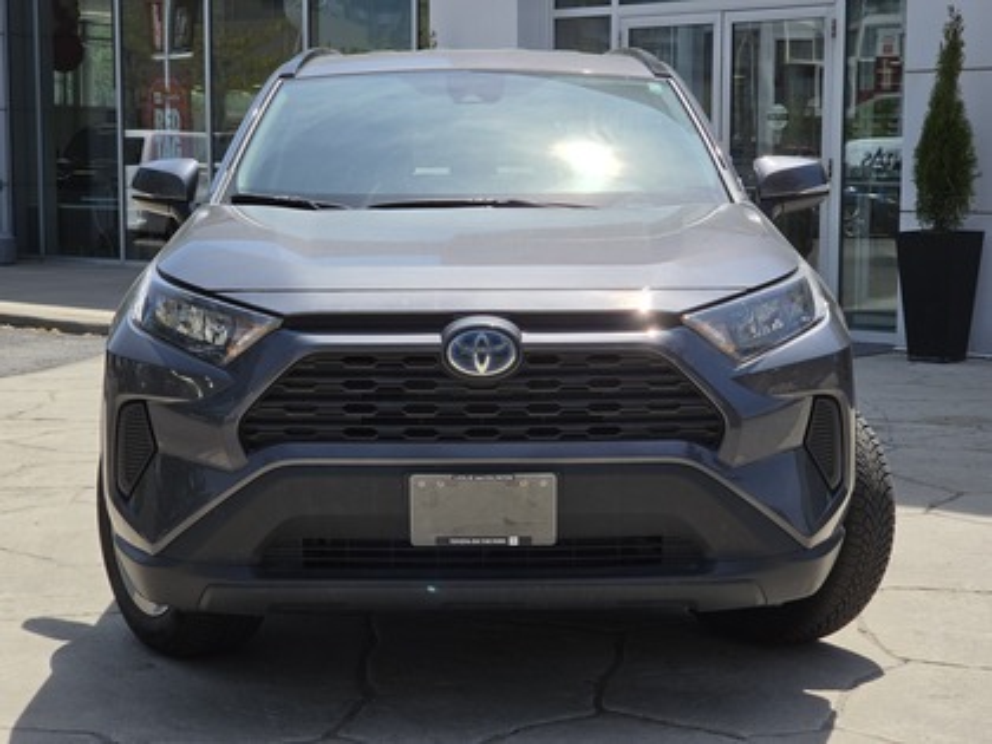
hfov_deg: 28.2
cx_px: 496
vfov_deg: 21.3
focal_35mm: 69
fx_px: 1977
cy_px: 372
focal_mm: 7
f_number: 2.4
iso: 25
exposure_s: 1/1170
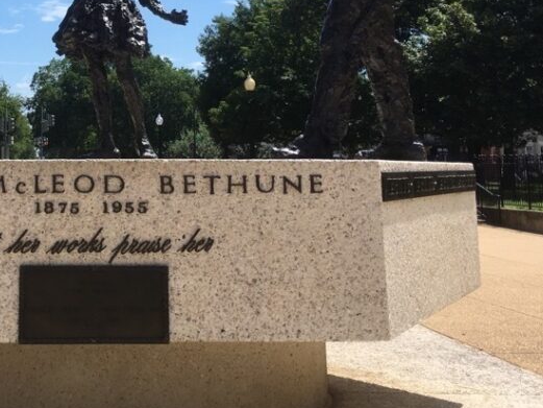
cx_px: 83
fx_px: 894
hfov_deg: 32.5
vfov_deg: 24.9
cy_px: 45
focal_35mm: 57
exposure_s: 1/1350
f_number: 2.2
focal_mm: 4.15
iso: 25
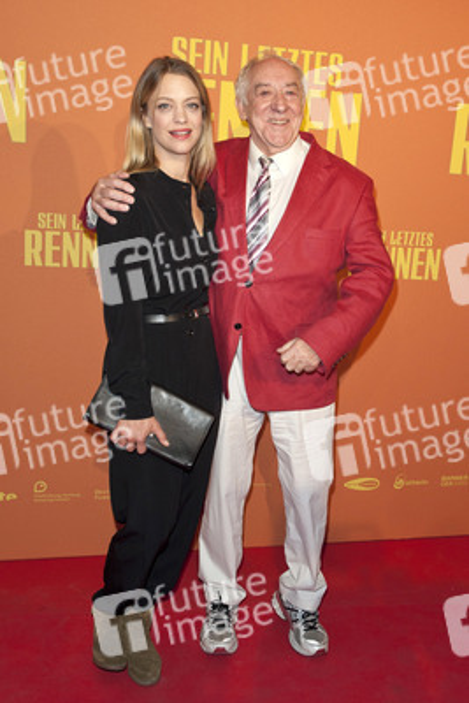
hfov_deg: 38.9
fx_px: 664
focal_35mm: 34
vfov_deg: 55.8
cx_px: 234
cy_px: 352
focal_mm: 34
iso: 800
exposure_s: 1/250
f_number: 5.6
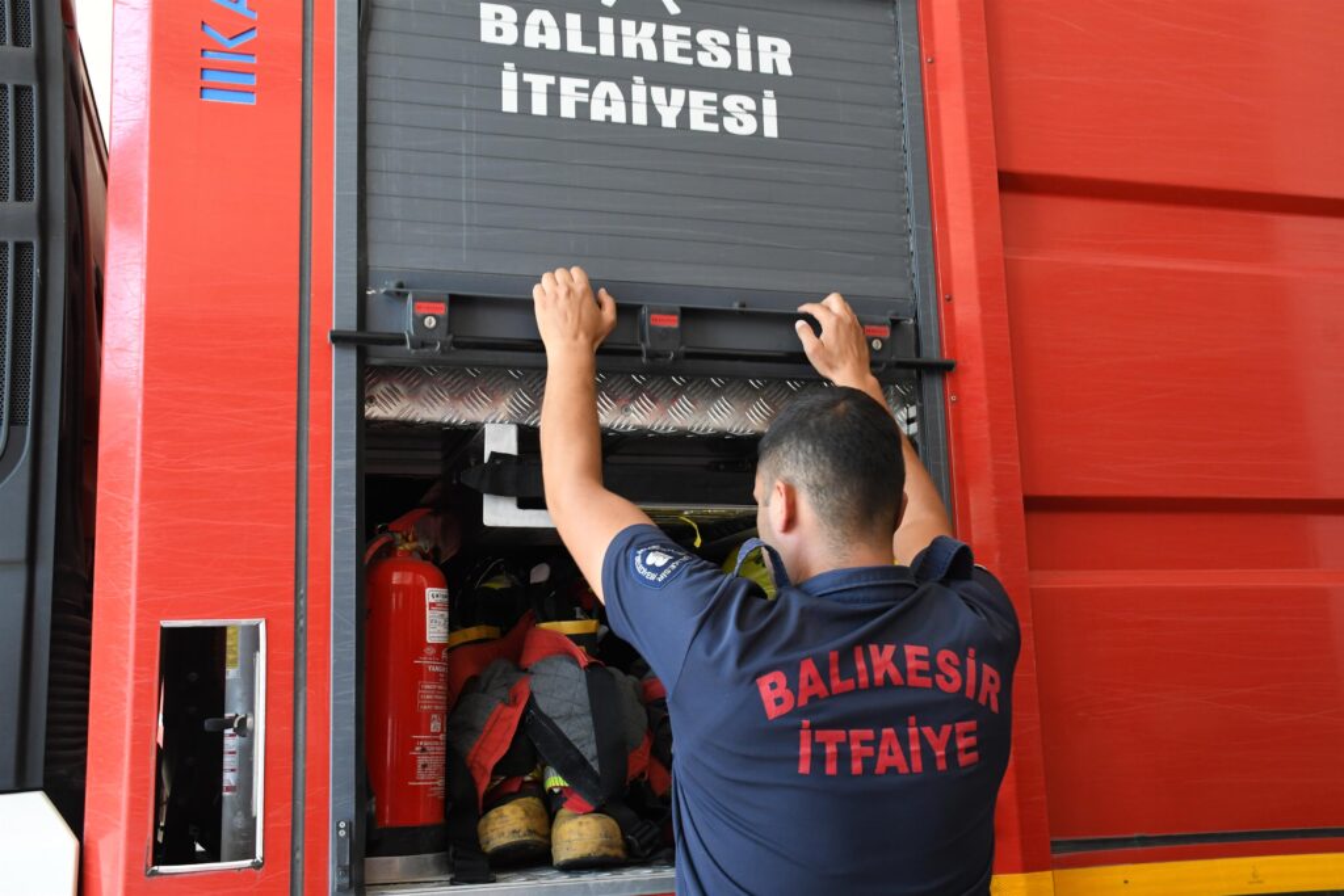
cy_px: 448
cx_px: 672
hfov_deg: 53.1
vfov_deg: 36.9
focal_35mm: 36
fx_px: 1344
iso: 1600
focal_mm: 24
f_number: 9
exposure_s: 1/160
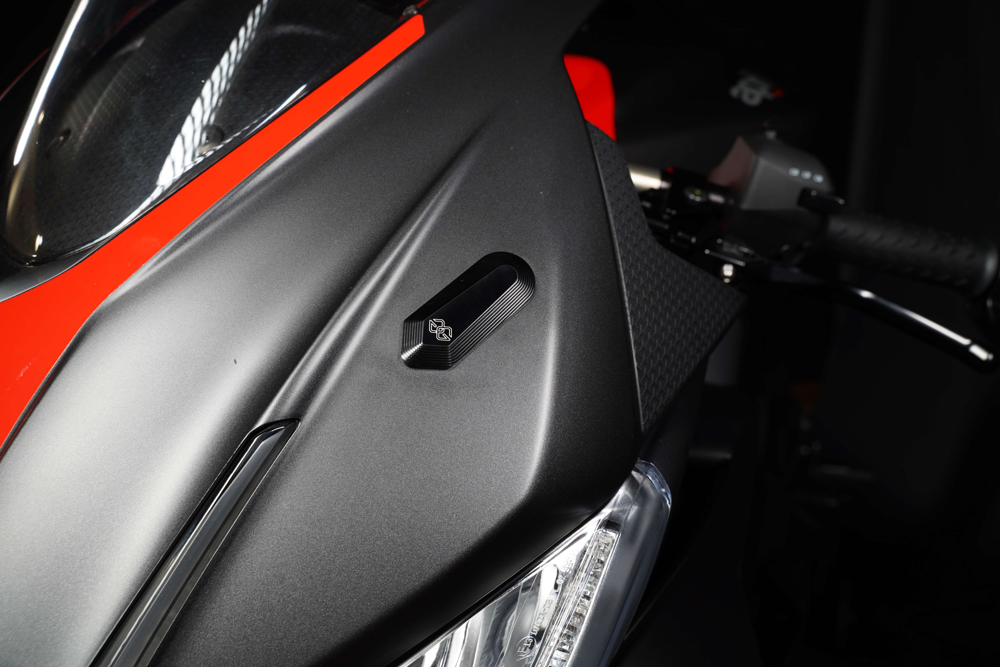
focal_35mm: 31
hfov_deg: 60.3
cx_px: 500
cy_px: 334
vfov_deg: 42.3
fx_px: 861
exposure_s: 1/3
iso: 100
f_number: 8
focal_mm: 31
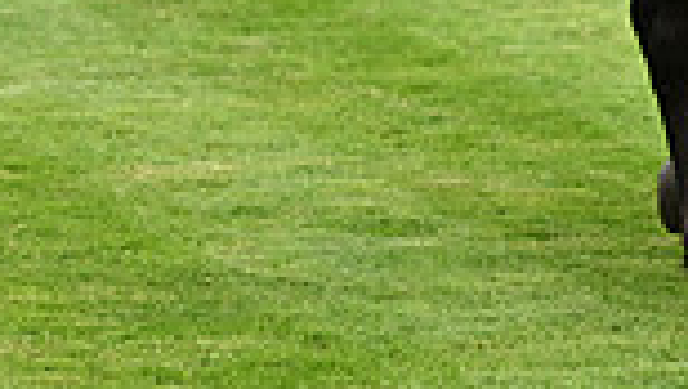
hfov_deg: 4.9
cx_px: 1090
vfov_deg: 2.8
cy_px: -414
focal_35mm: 434
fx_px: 7926
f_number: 5
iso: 400
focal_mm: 110
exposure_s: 1/1000
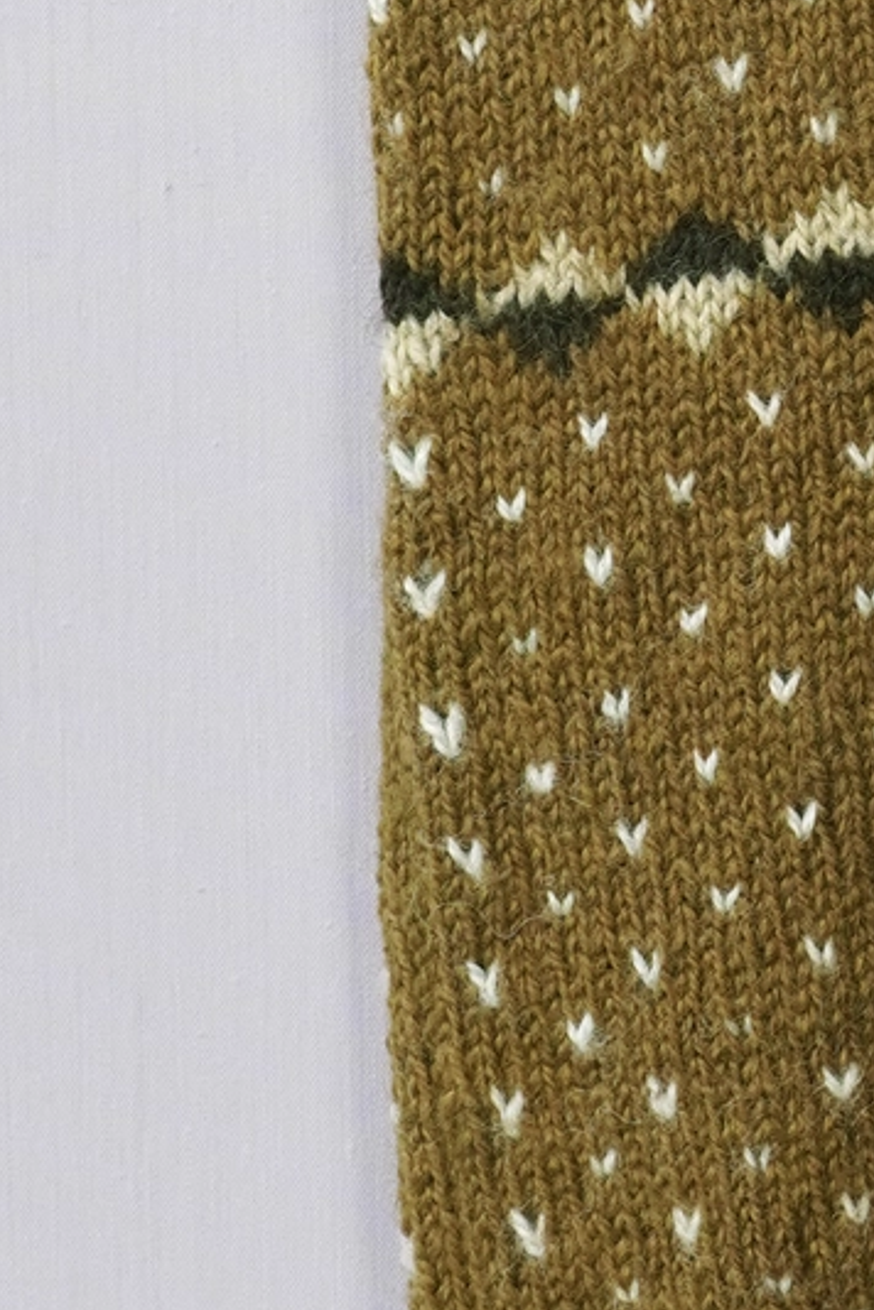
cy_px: -231
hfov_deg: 5.2
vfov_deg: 7.9
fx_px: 9431
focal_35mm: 259
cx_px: 1728
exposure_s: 1/50
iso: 320
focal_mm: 32
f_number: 6.3
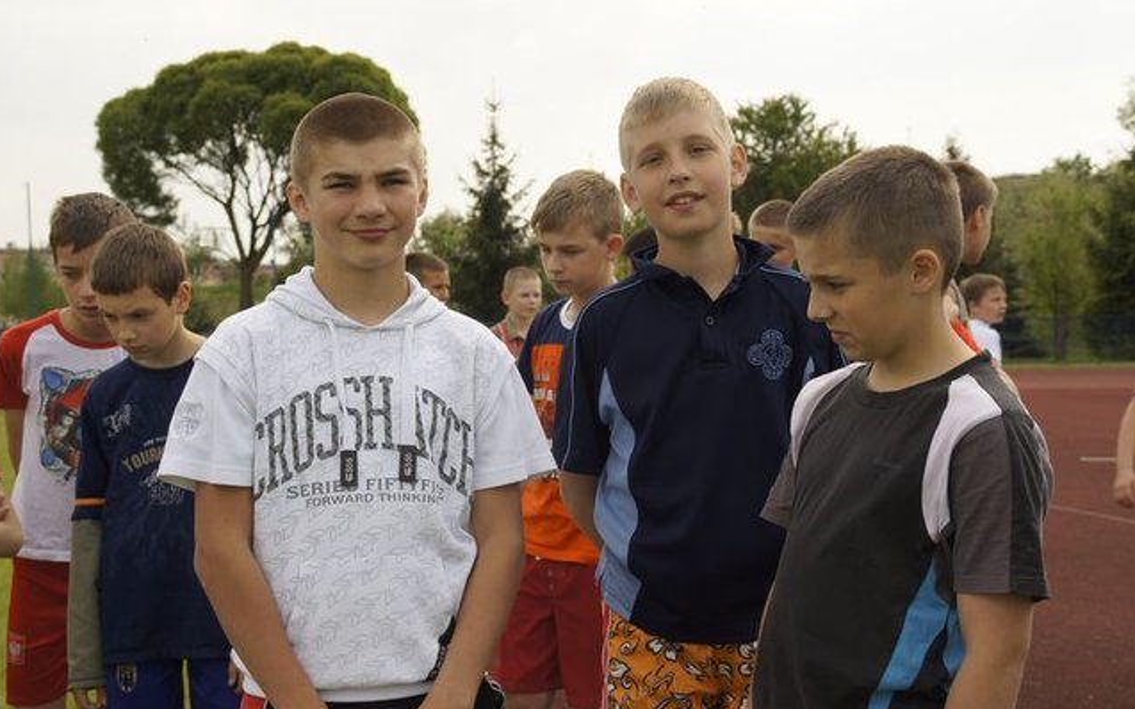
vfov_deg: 23.7
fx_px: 1686
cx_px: 558
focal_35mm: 55
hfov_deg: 37.2
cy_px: 356
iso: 100
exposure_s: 1/250
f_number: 7.1
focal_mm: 35
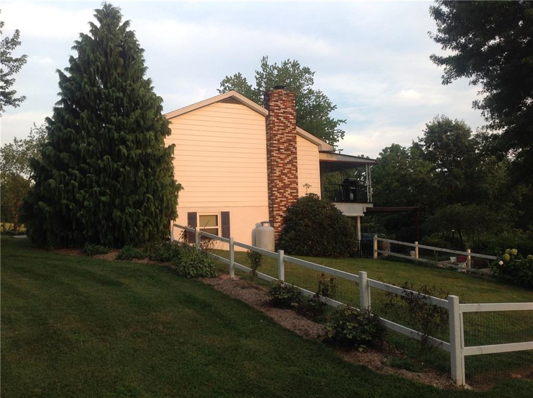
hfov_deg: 52.7
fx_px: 538
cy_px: 199
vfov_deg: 40.6
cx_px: 266
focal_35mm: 35
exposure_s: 1/351
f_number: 2.4
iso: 50
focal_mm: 4.28
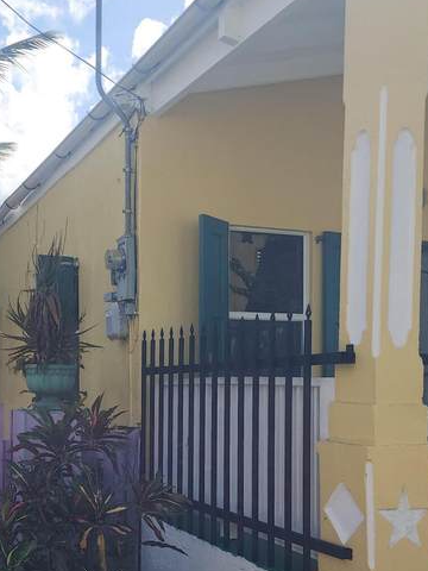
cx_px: 94
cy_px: 388
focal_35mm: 46
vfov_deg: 40.6
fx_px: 758
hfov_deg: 30.8
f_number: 1.8
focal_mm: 6.4
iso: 12
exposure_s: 1/1030
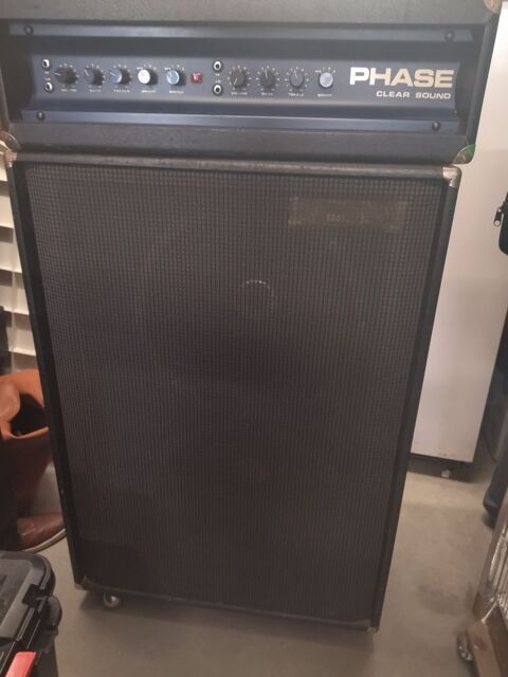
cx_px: 254
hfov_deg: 51.4
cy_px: 338
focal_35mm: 27
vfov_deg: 65.3
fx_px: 528
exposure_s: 1/17
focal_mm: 4.74
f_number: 1.79
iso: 400
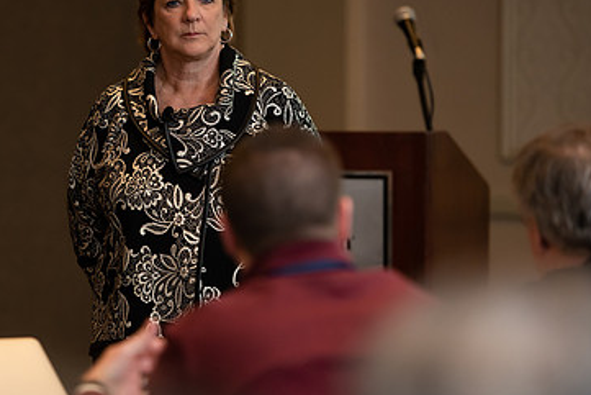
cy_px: 166
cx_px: 144
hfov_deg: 7.5
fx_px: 4483
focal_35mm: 273
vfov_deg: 5.0
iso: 1000
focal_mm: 170
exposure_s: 1/160
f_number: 3.2
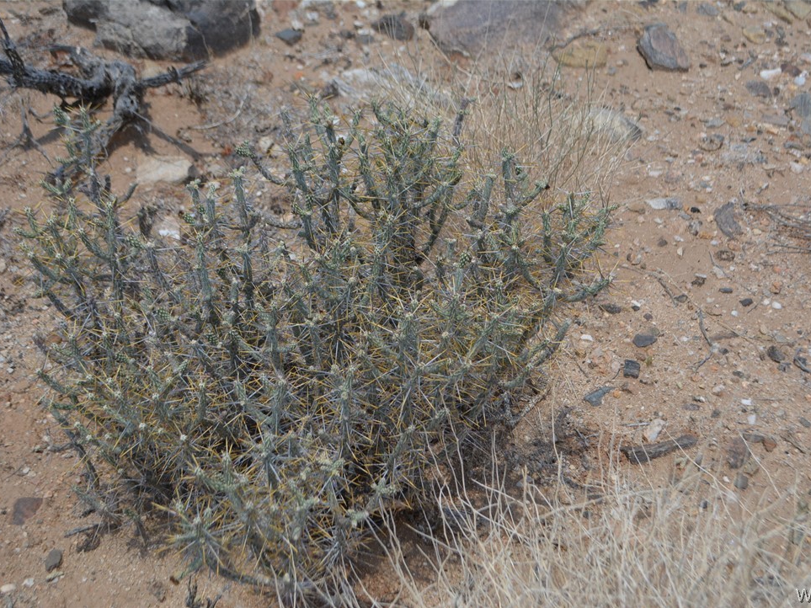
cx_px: 422
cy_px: 304
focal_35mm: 52
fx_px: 1218
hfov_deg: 36.8
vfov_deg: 28.0
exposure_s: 1/1600
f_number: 5.6
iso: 400
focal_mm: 32
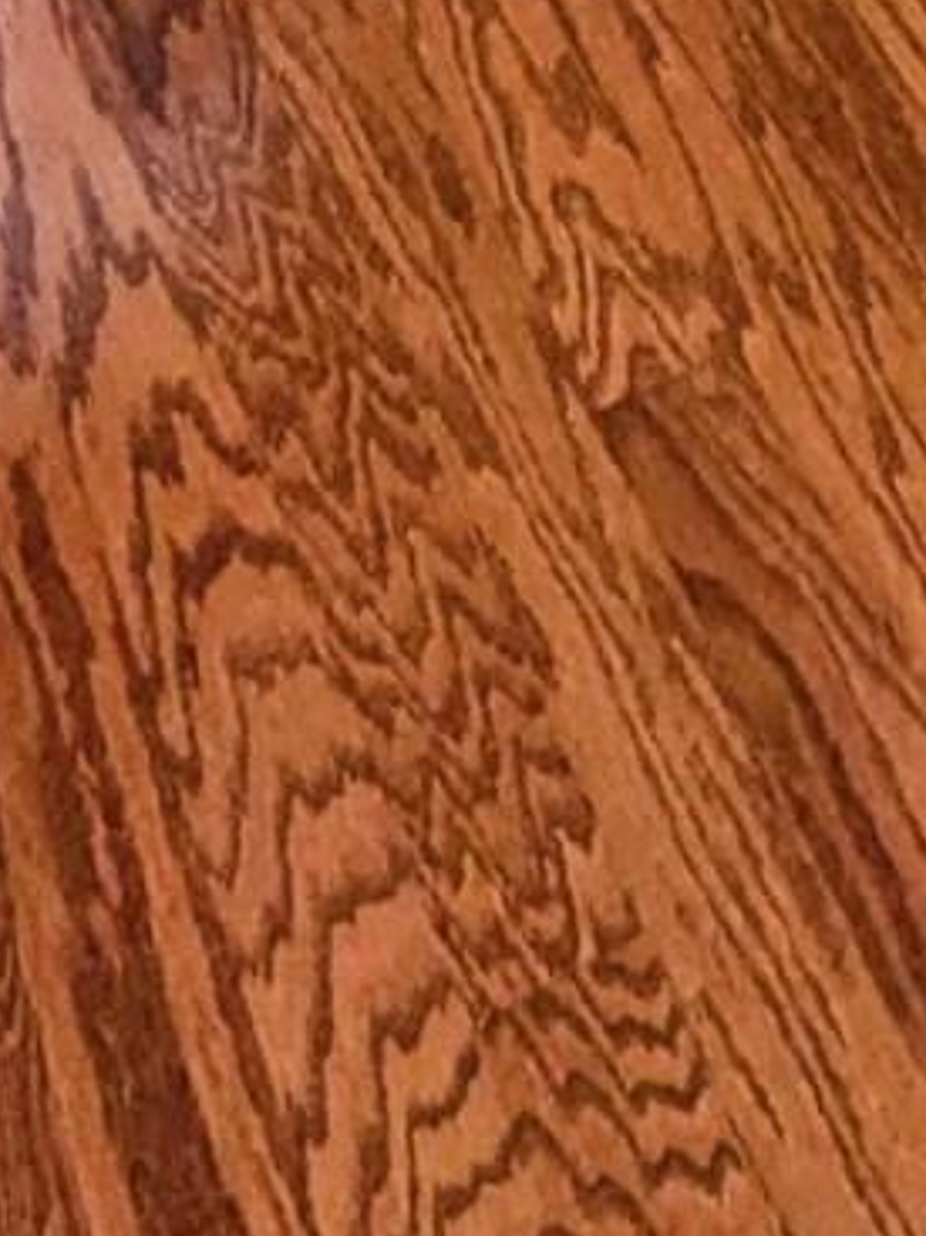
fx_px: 3141
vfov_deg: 13.4
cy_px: -1987
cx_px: 657
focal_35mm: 88
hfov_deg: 16.7
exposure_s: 1/60
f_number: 2.2
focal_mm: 1.85
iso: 55
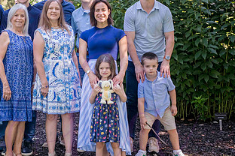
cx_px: 49
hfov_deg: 21.7
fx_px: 607
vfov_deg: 14.7
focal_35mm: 93
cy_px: 68
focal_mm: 50
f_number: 3.5
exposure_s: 1/320
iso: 400
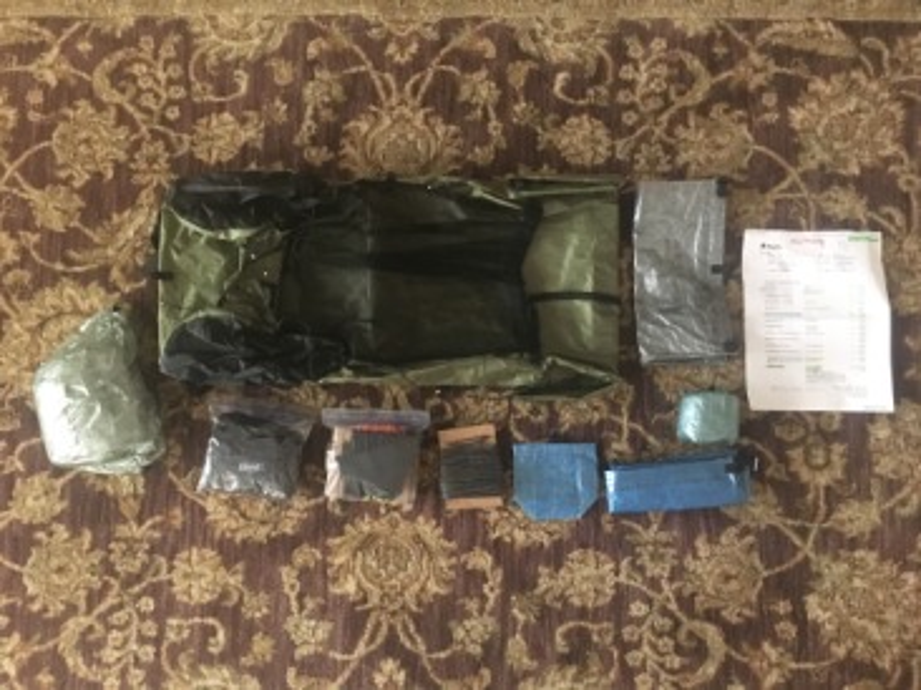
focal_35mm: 29
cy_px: 345
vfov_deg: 48.2
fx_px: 771
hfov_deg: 61.7
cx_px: 460
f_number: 2.2
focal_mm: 4.15
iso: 400
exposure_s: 1/15
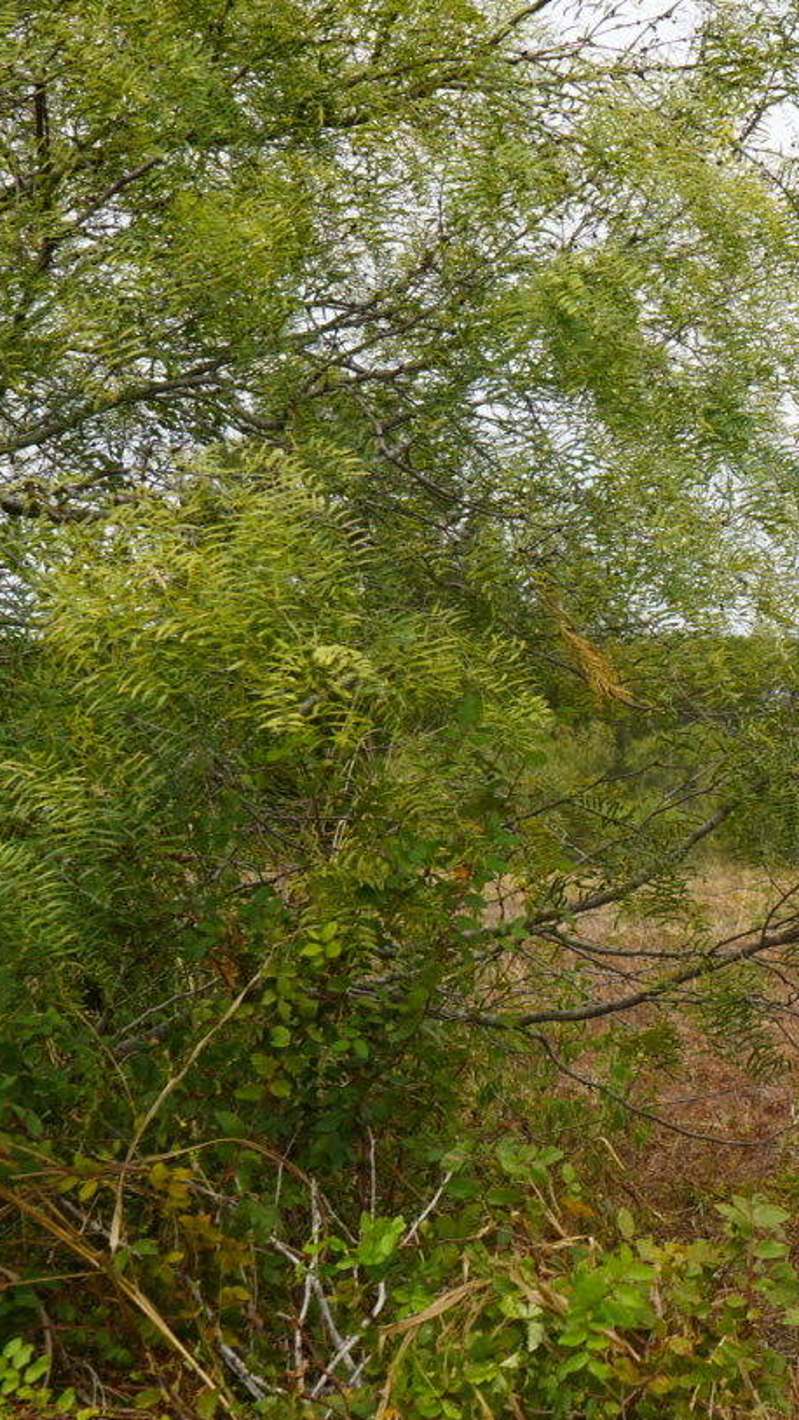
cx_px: 1176
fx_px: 2900
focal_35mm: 77
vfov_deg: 27.5
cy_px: 850
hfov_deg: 14.7
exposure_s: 1/125
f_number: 9
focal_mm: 37
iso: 100
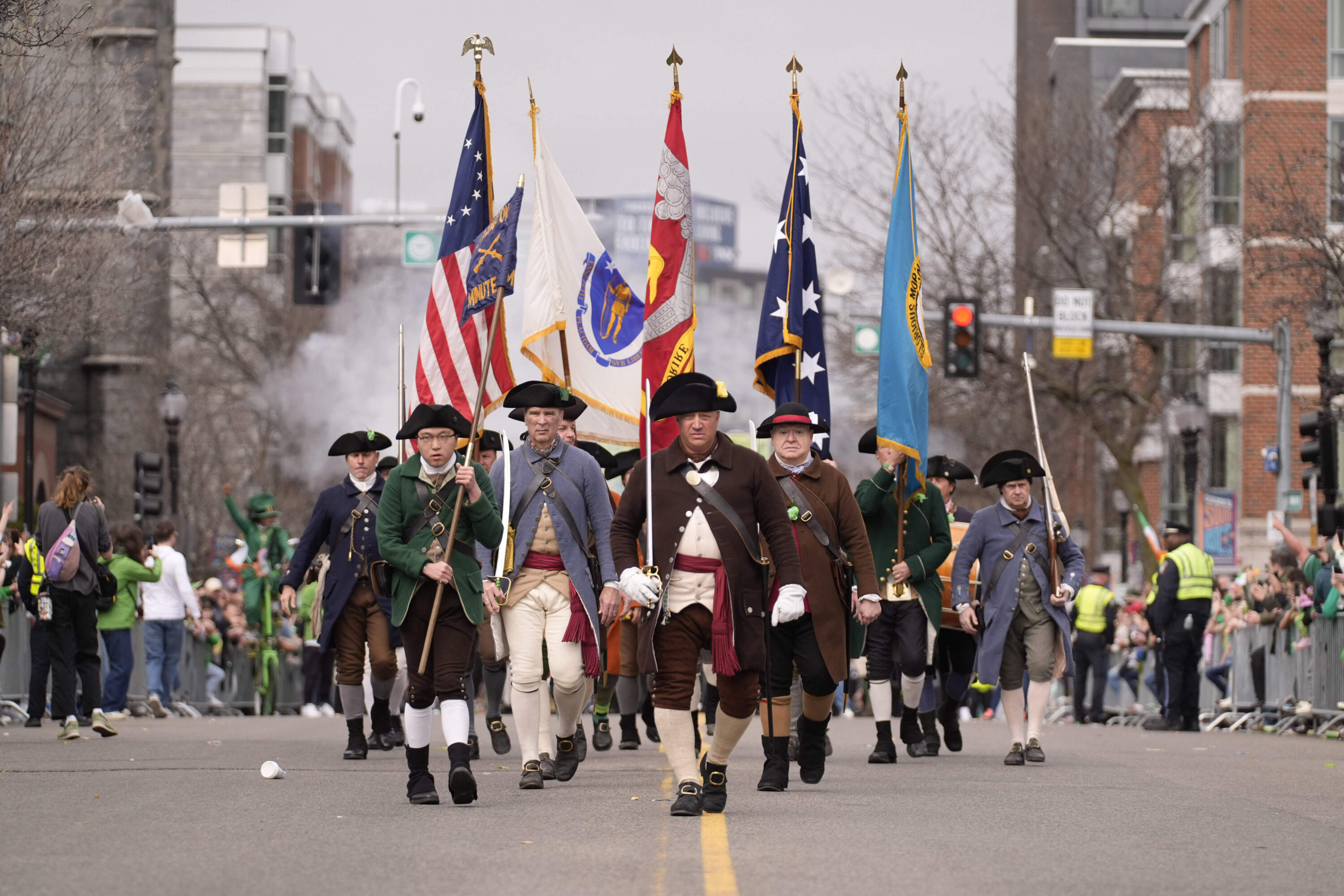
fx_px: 6794
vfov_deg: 7.5
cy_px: 448
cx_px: 672
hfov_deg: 11.3
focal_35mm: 182
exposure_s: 1/6400
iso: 800
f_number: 4
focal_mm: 182
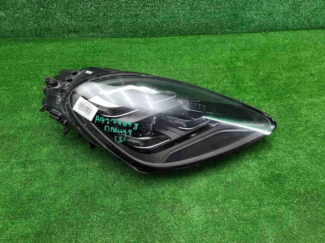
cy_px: 122
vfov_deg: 53.1
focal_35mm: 26
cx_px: 162
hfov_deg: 67.3
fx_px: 244
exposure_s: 1/50
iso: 160
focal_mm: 5.4
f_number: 1.8
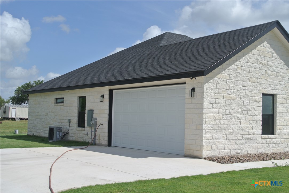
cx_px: 144
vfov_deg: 27.6
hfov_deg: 40.3
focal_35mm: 49
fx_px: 394
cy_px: 96
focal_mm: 18.2
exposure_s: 1/800
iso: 100
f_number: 5.6
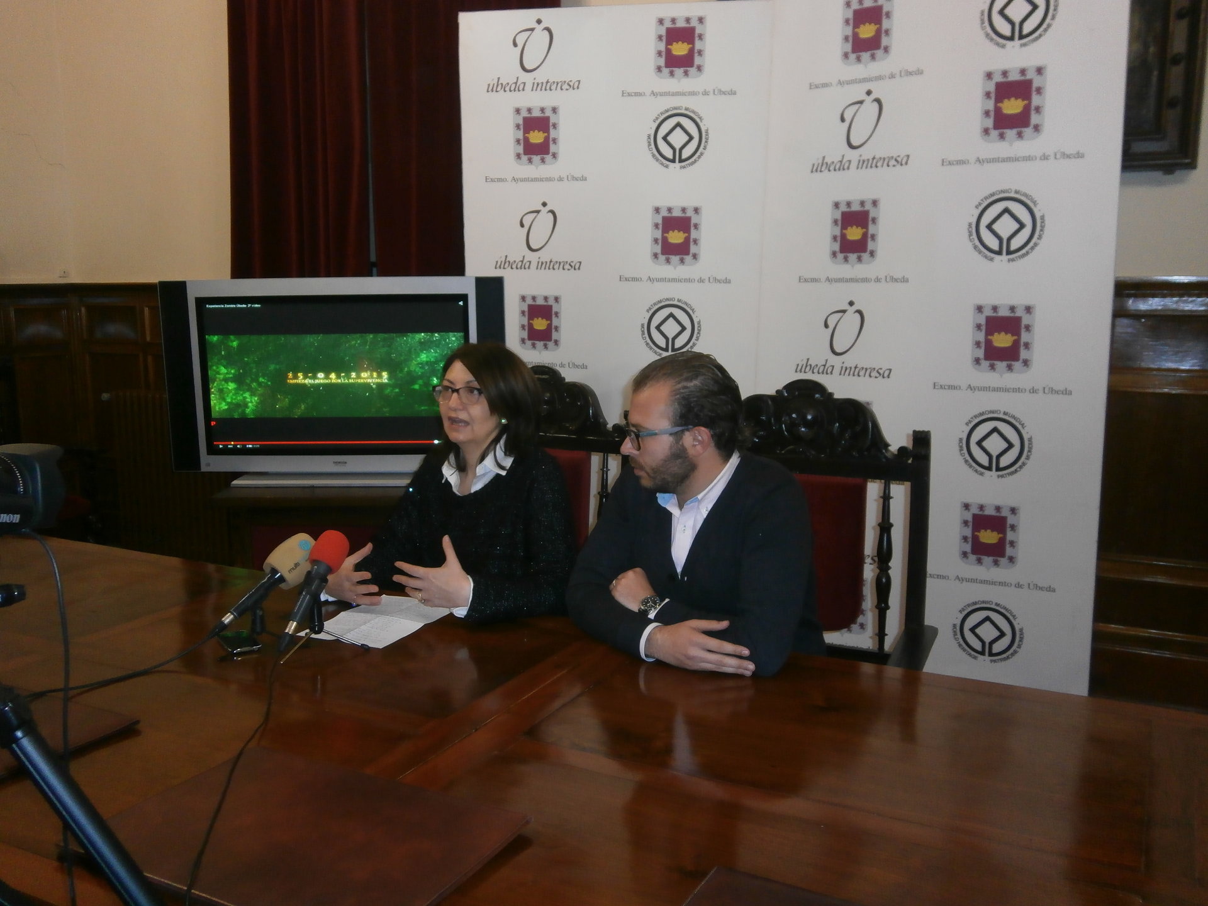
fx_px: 1082
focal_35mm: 31
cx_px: 604
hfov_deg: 58.4
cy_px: 453
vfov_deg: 45.4
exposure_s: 1/30
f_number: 2.9
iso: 200
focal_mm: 5.5
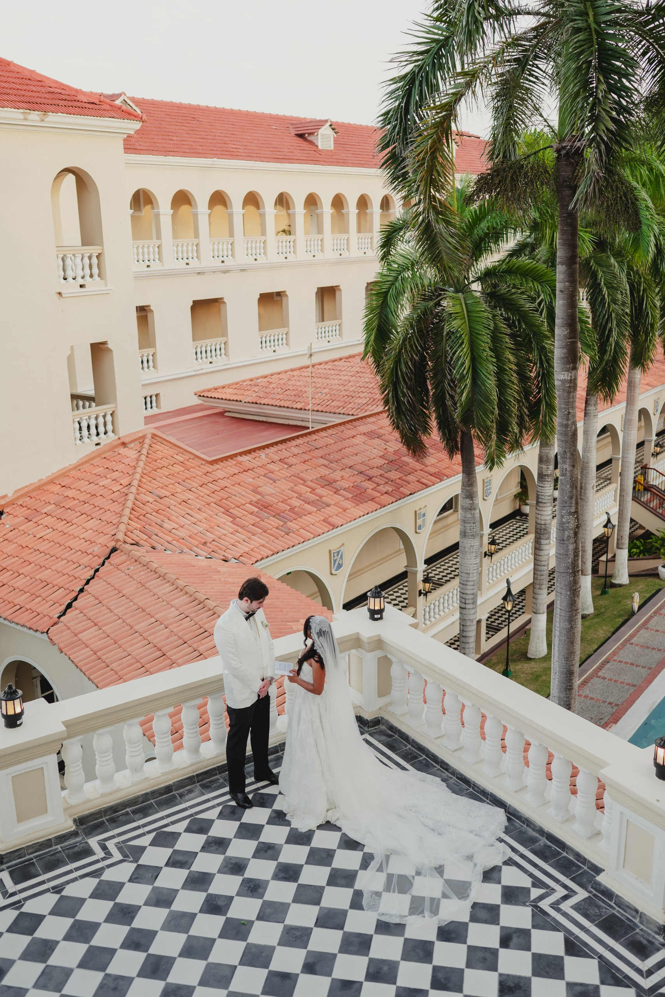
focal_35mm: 35
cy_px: 498
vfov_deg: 54.4
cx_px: 332
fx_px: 969
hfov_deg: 37.9
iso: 100
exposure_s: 1/200
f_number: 2.5
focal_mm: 35
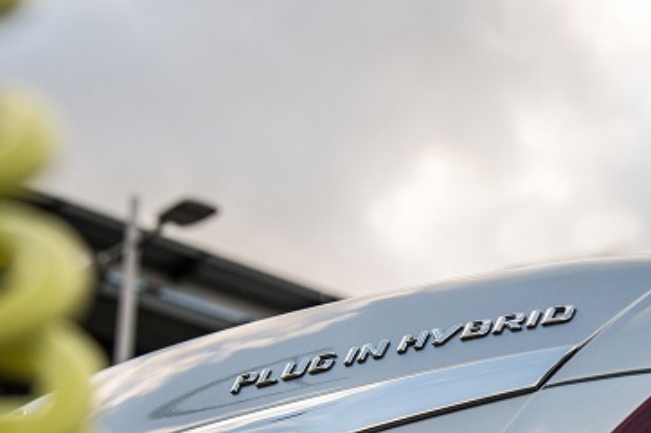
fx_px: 1916
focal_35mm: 106
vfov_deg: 12.7
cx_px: 626
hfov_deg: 18.8
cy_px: 464
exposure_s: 1/640
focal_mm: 48
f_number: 5
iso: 320
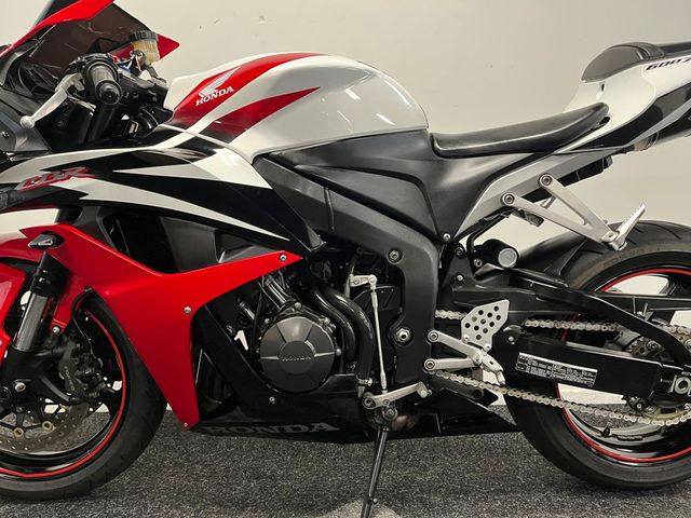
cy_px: 259
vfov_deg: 53.1
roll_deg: +1.0
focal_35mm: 26
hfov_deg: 67.3
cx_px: 346
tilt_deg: -3.0
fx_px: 519
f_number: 1.6
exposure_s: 1/50
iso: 200
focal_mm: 5.1
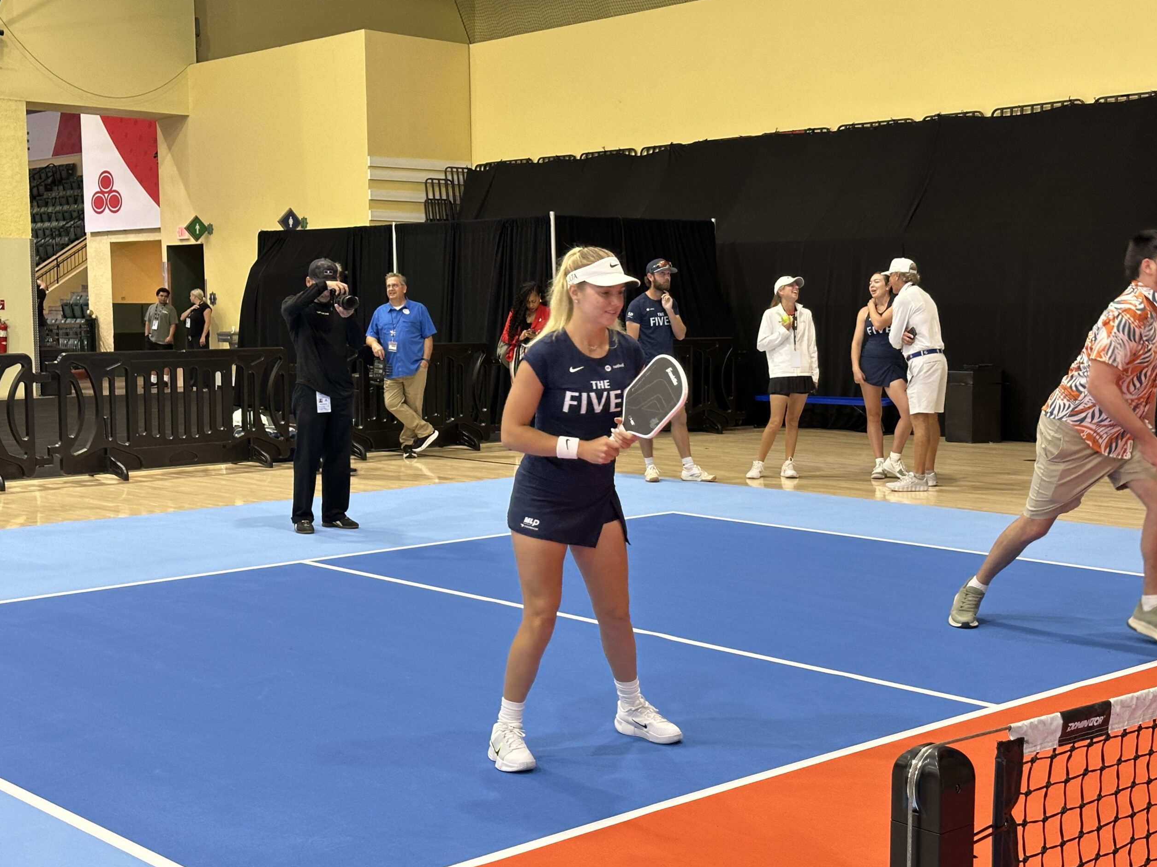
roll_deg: +0.3
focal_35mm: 49
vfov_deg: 29.7
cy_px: 440
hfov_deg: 38.9
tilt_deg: -4.4
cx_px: 575
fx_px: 1638
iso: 200
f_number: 1.78
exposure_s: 1/60
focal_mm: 6.86
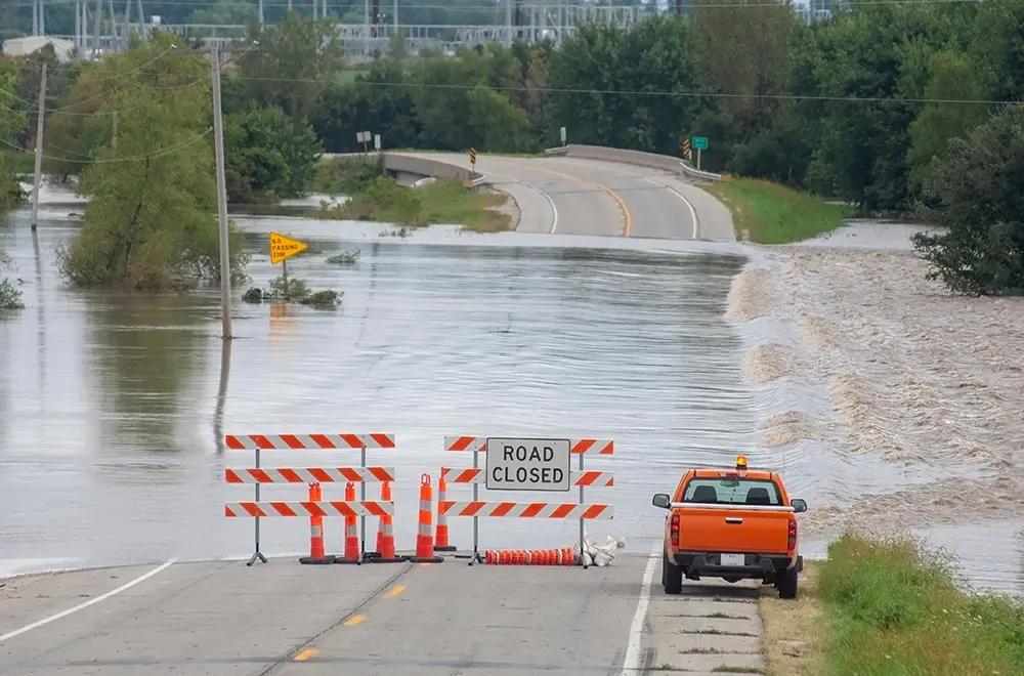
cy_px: 338
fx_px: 8507
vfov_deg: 4.5
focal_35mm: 300
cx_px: 512
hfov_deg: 6.9
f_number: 5.6
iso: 200
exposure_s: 1/350
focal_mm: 200
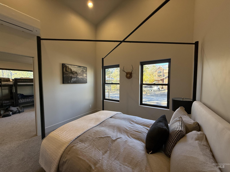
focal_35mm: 14
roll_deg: -0.3
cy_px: 86
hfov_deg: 102.1
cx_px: 115
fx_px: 93
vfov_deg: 85.7
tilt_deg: -2.3
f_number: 2.2
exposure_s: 1/120
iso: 200
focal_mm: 2.22
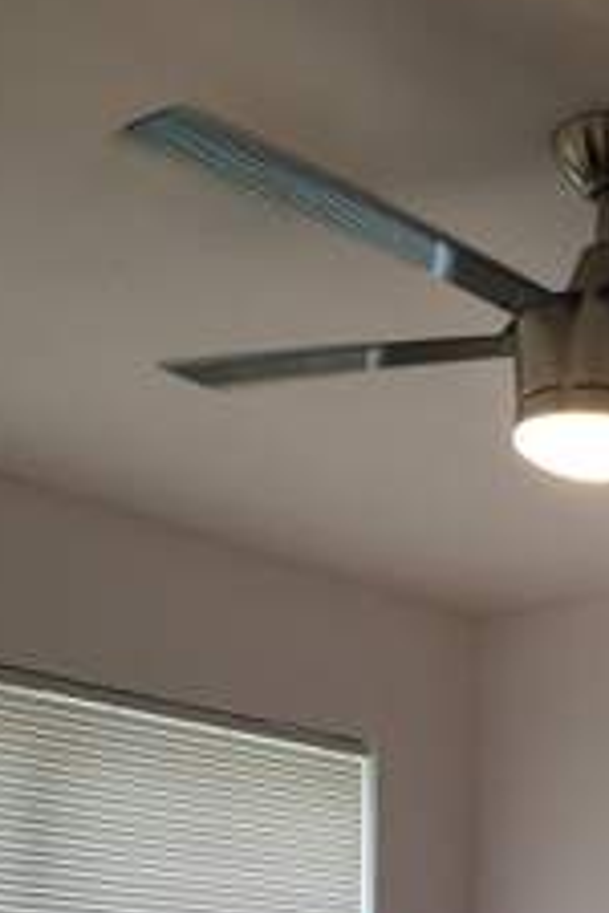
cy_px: 1169
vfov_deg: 24.9
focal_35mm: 71
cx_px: 556
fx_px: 1801
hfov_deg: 18.8
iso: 200
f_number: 1.8
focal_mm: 5
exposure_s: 1/120
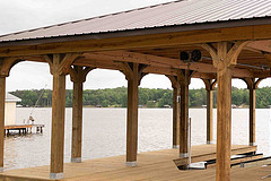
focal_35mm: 58
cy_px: 91
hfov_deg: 31.7
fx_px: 437
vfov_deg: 23.4
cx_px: 276
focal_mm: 24
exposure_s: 1/1000
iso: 125
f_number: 2.5
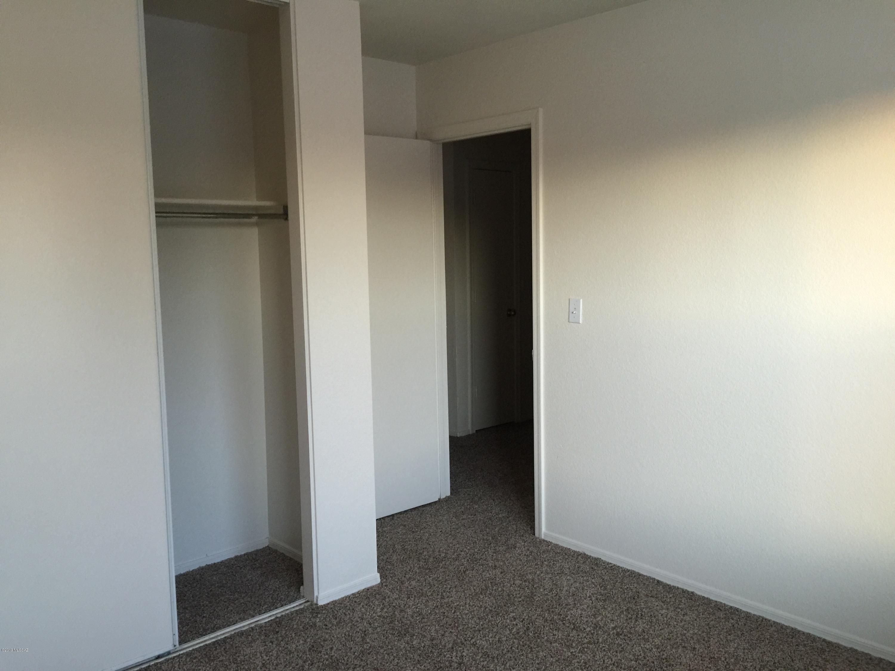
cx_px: 448
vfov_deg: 48.2
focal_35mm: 29
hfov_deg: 61.7
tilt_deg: -6.5
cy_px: 336
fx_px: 750
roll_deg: +0.9
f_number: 2.2
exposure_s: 1/15
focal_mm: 4.15
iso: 100
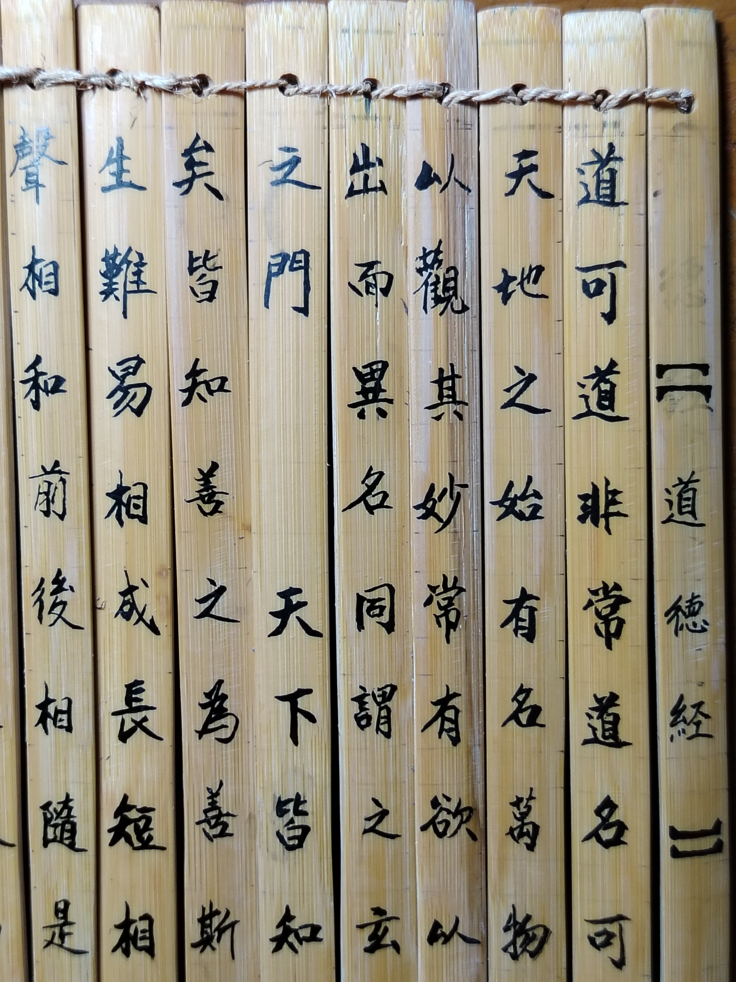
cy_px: 491
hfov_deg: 29.7
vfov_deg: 38.9
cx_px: 368
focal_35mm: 49
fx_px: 1389
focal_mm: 5.25
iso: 950
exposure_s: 1/50
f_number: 1.75
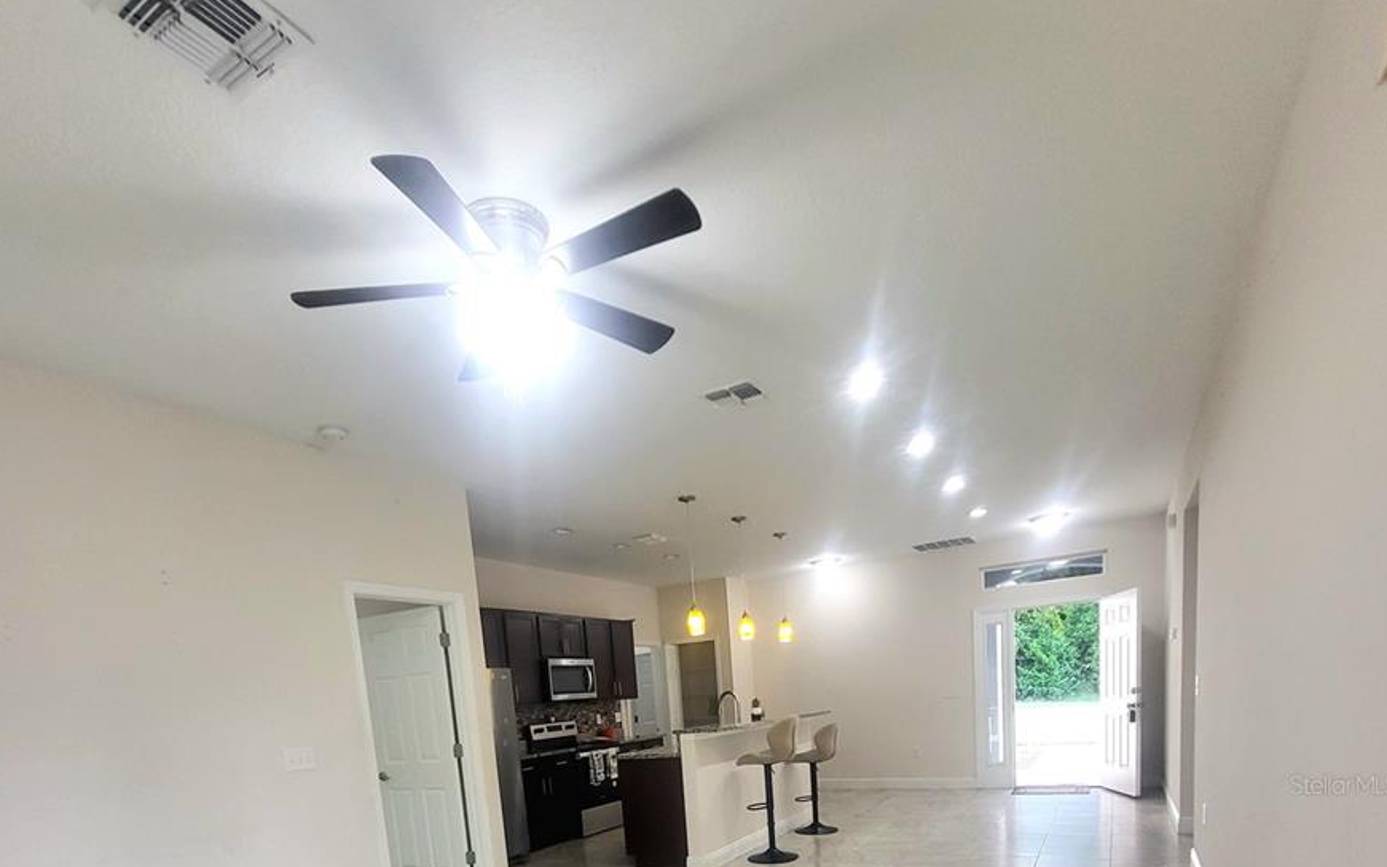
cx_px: 686
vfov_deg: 54.1
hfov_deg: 88.0
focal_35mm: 19
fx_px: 718
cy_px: 784
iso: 160
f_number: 2.2
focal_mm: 1.74
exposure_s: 1/60.2
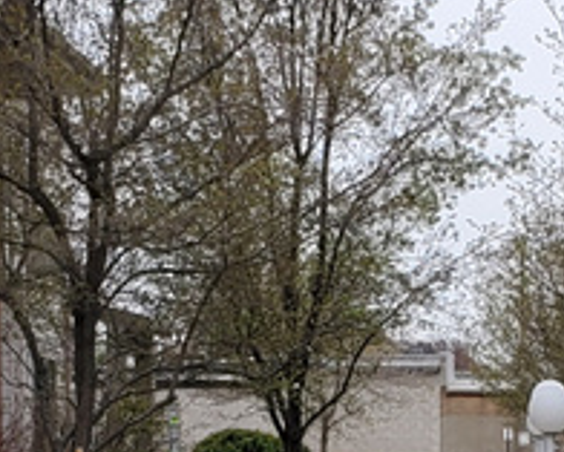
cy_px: 518
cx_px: 481
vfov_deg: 17.8
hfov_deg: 22.6
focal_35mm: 83
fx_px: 1386
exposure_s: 1/878
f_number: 2.4
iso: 50
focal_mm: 4.3
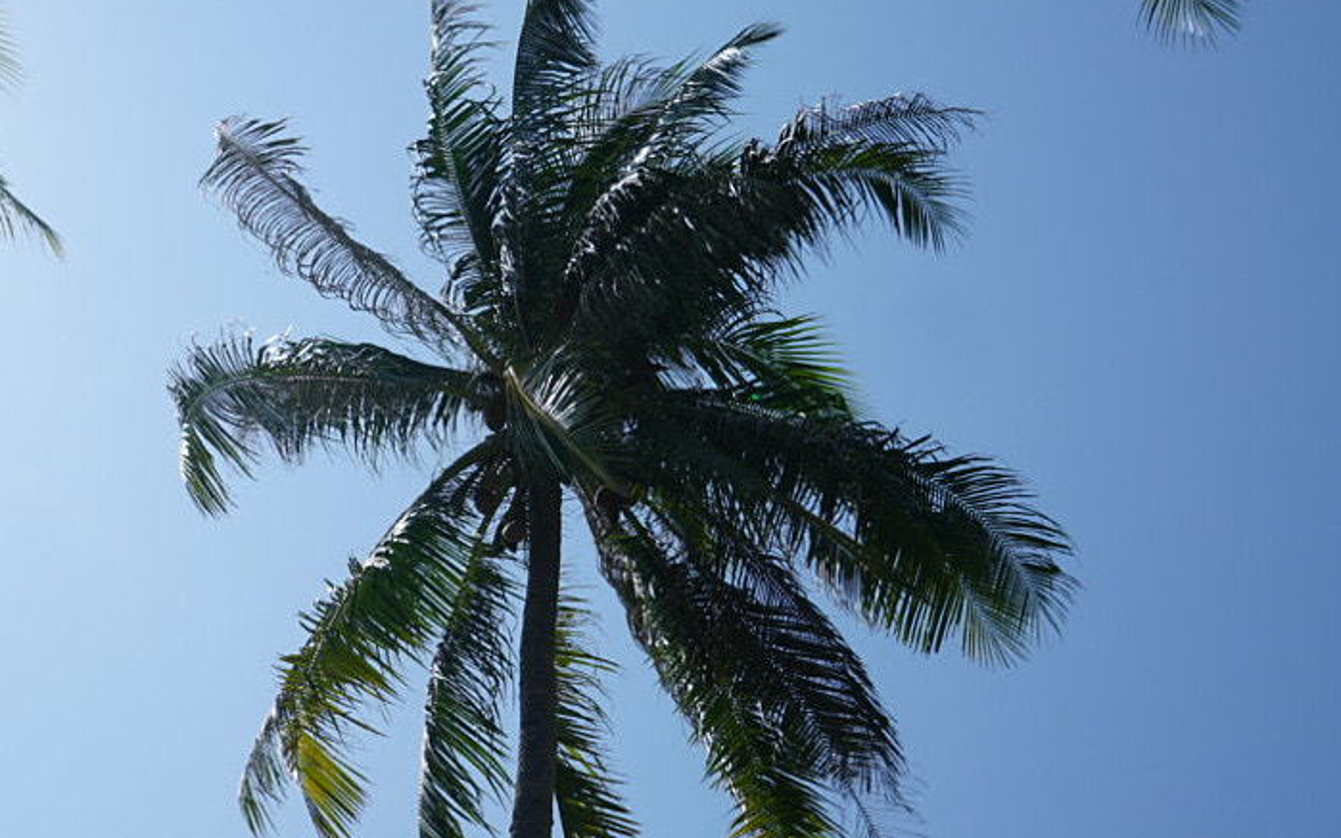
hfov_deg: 29.3
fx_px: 2558
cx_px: 547
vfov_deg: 18.6
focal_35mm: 70
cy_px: 373
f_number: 4
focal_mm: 30
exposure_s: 1/800
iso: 100
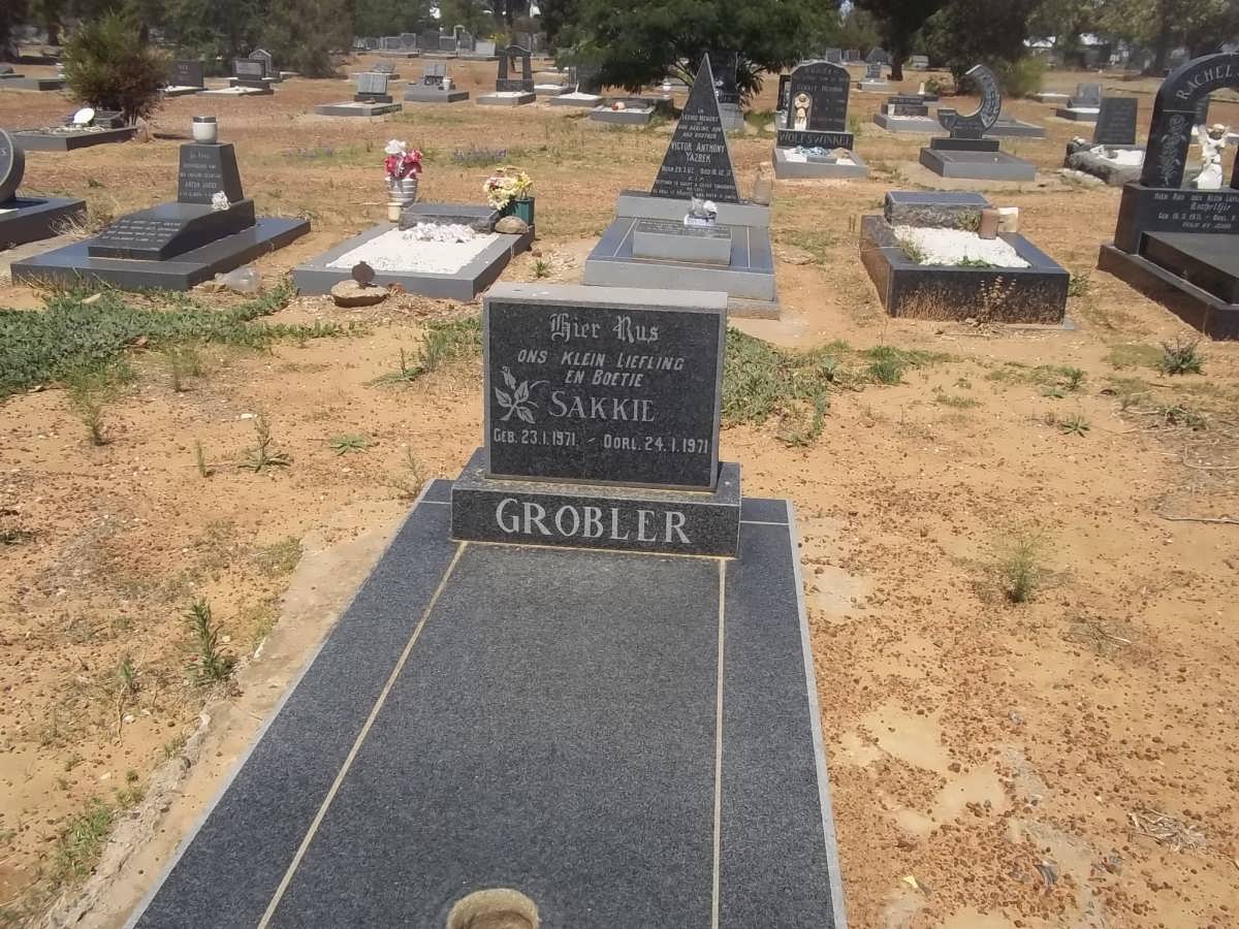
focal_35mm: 32
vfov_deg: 44.2
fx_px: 1145
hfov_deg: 56.8
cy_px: 464
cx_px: 620
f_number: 5.5
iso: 80
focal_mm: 5.7
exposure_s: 1/640
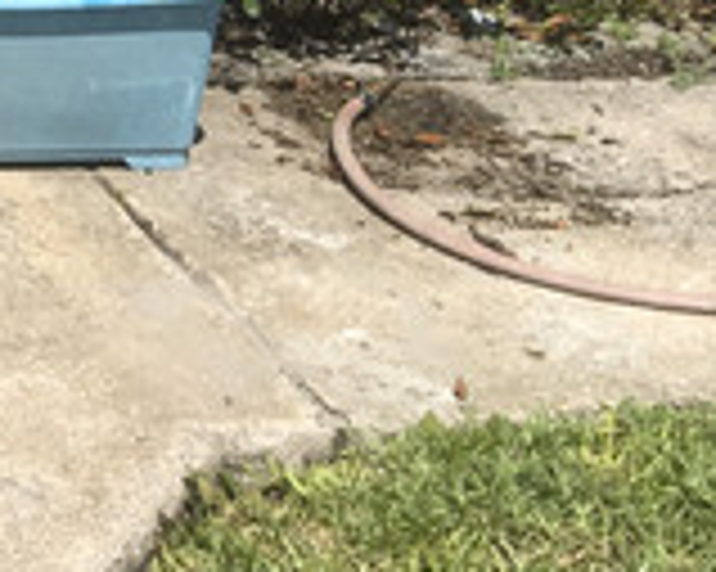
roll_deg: -0.4
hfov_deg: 14.2
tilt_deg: -18.3
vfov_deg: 13.0
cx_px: -702
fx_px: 2414
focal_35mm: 114
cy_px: -176
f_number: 2.2
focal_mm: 4.15
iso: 25
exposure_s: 1/2079
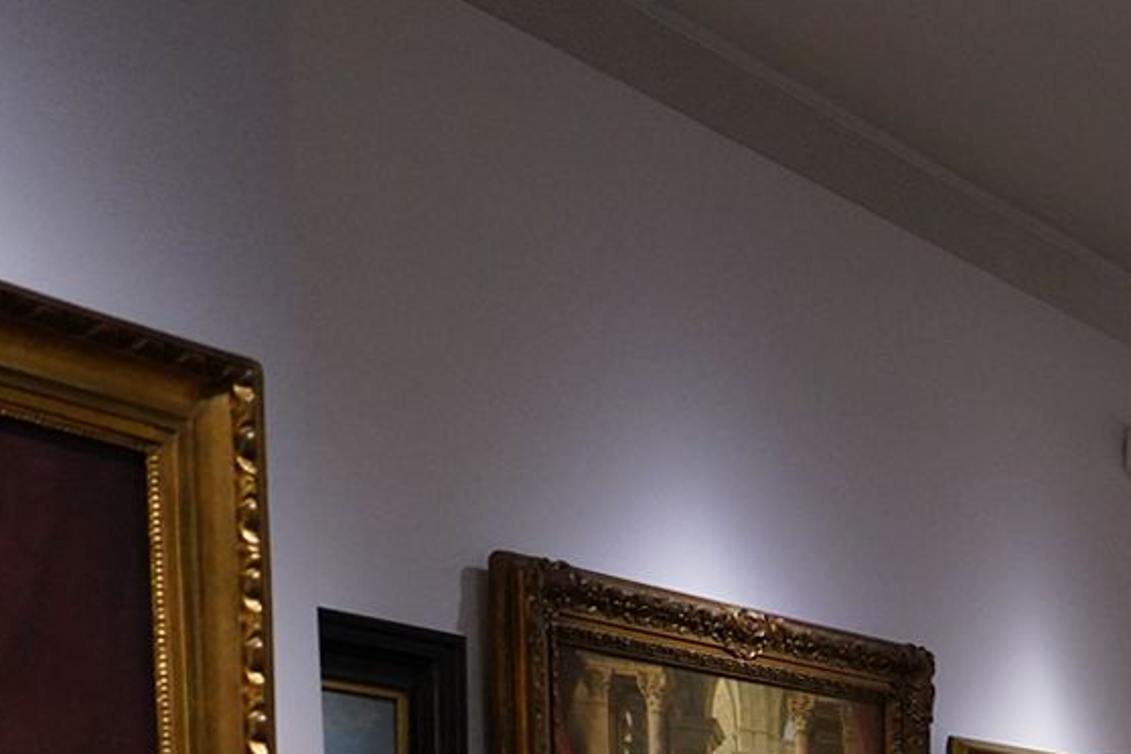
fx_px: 2702
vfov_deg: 14.5
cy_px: 1240
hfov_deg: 20.3
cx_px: 1705
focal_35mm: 86
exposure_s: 1/80
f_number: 4
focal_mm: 24
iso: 3200
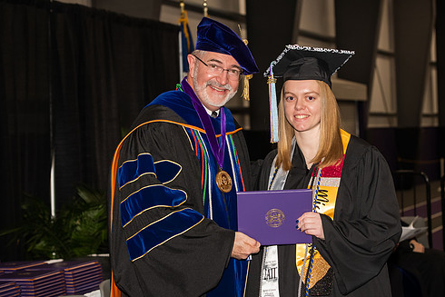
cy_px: 168
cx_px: 248
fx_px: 1199
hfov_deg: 21.0
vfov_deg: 14.1
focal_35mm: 97
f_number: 5.6
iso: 1000
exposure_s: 1/200
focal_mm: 82
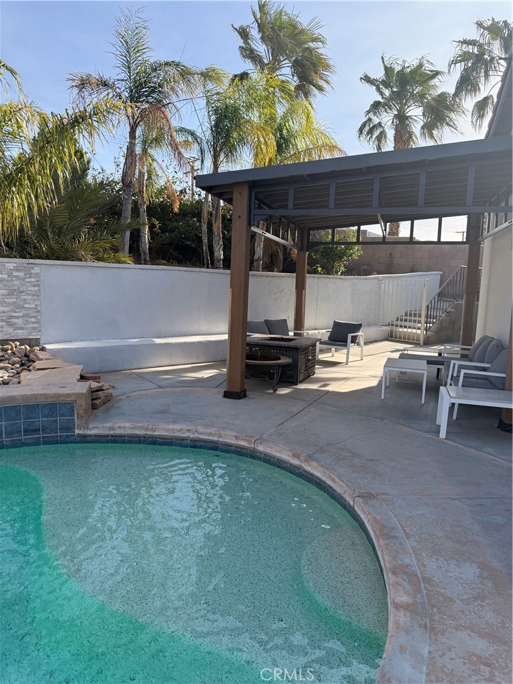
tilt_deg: -6.8
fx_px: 474
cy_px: 342
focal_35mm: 24
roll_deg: -1.9
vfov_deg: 71.6
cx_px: 256
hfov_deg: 56.8
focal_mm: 6.76
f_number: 1.78
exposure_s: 1/3279
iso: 100
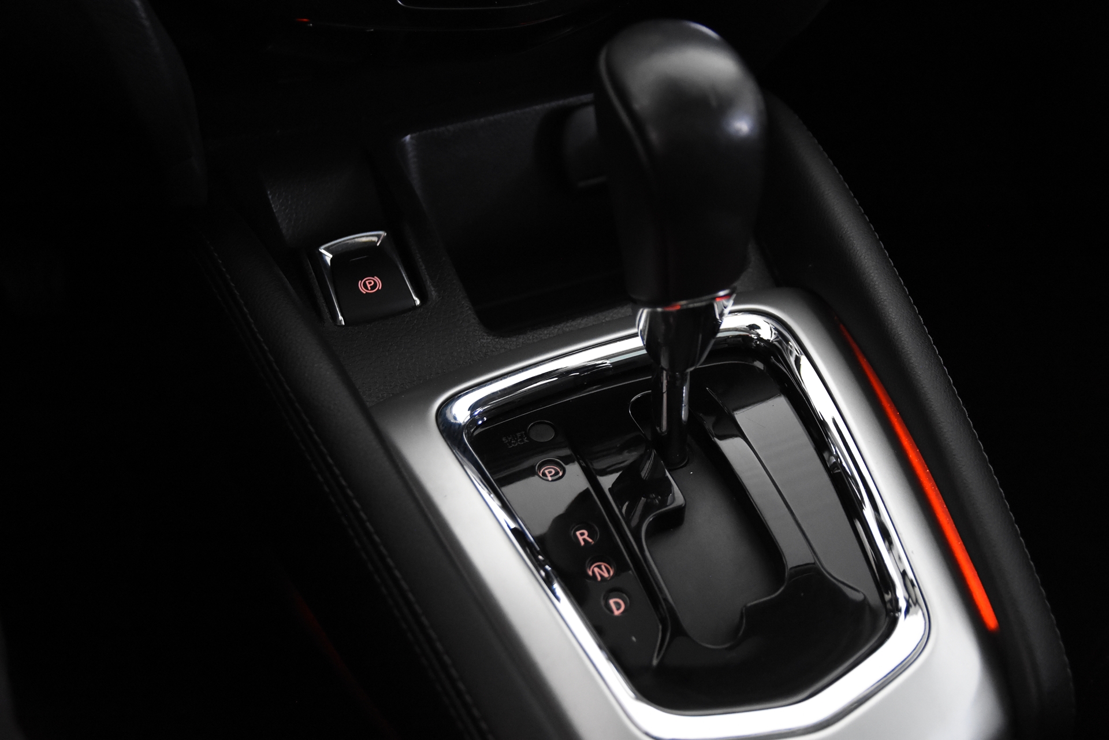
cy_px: 370
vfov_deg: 26.5
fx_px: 1571
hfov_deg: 38.9
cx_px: 554
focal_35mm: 51
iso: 3600
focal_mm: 34
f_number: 3.3
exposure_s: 1/50
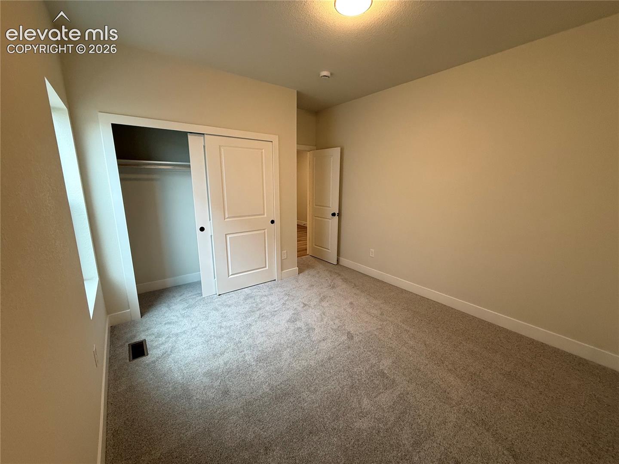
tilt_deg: -11.5
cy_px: 232
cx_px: 310
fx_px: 250
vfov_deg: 85.7
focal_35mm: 14
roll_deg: +0.1
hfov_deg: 102.1
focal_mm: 2.22
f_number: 2.2
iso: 250
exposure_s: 1/60
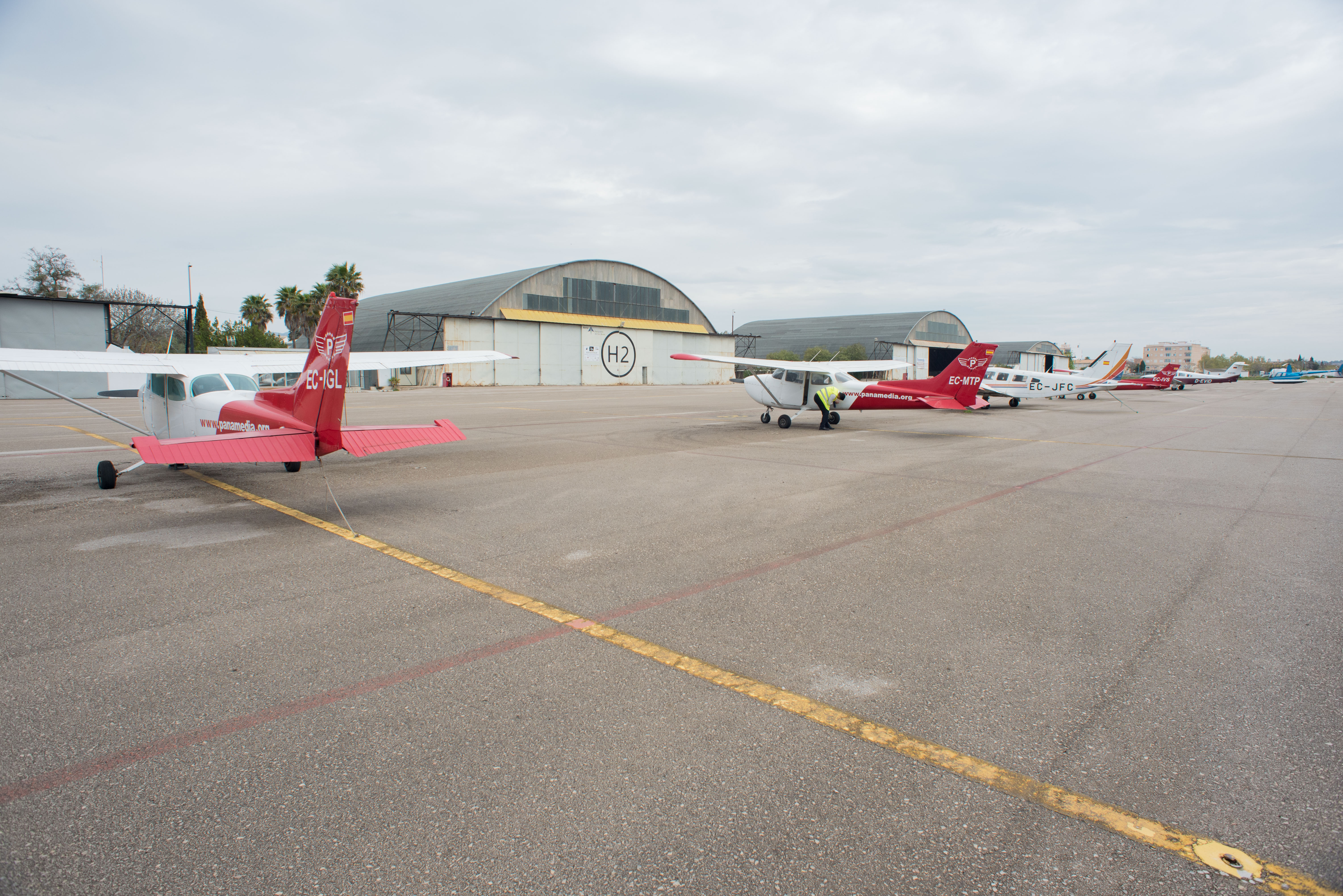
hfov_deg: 84.0
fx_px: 746
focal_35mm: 20
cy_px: 448
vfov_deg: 62.0
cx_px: 672
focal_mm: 20
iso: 400
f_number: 9
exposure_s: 1/500
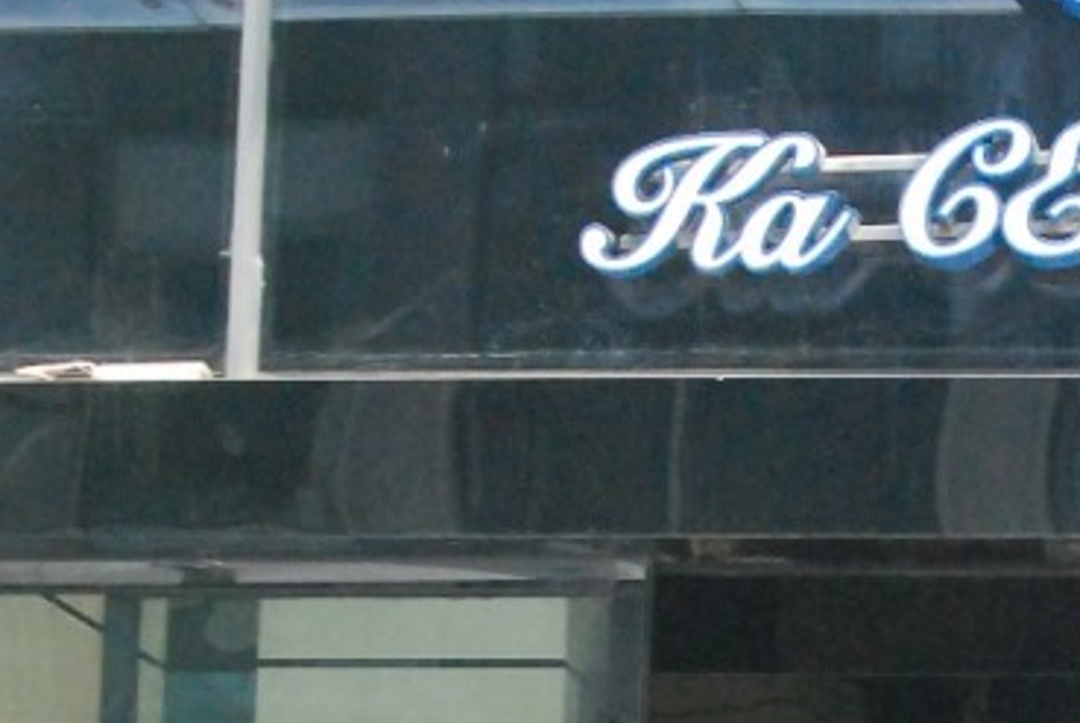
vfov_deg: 9.0
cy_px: 818
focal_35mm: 151
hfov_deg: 13.3
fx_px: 4535
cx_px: 1163
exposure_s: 1/500
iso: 1600
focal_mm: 24
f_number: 5
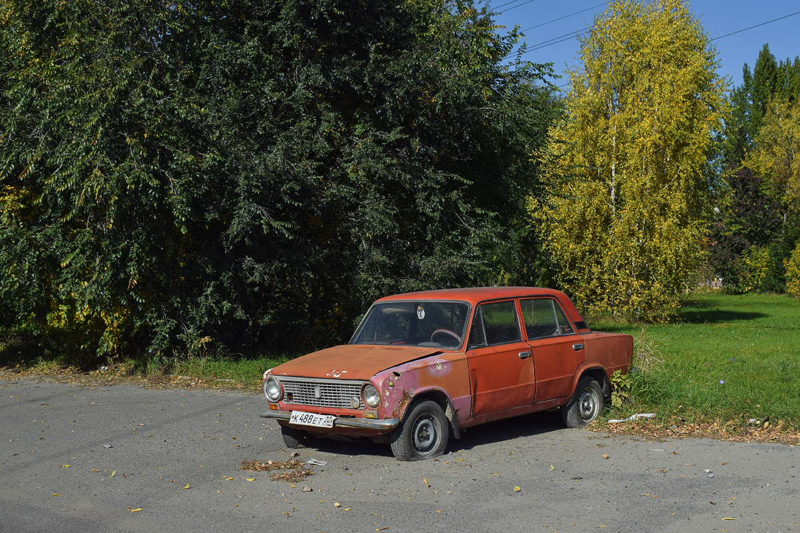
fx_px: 1000
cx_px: 400
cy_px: 266
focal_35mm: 45
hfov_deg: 43.6
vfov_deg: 29.9
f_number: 7.1
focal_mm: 30
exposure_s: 1/1250
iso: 200
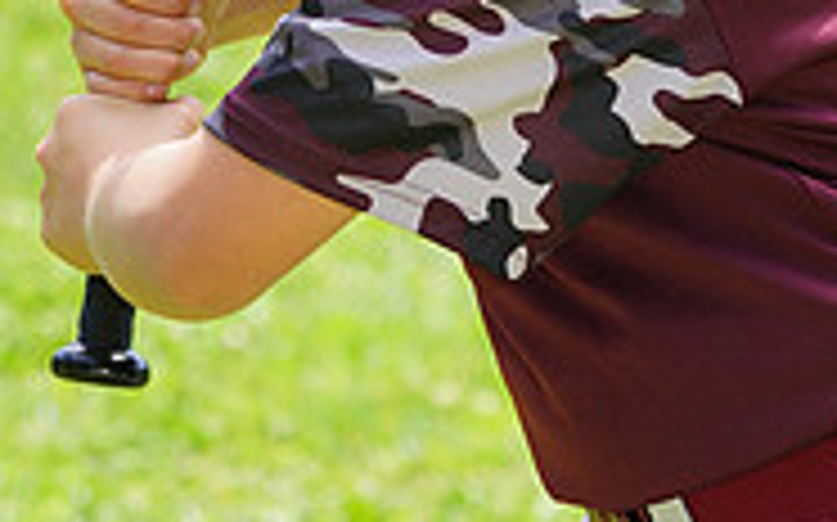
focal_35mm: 617
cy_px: -279
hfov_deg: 3.4
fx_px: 14066
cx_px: 392
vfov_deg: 2.1
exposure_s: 1/160
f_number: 8
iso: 200
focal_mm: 194
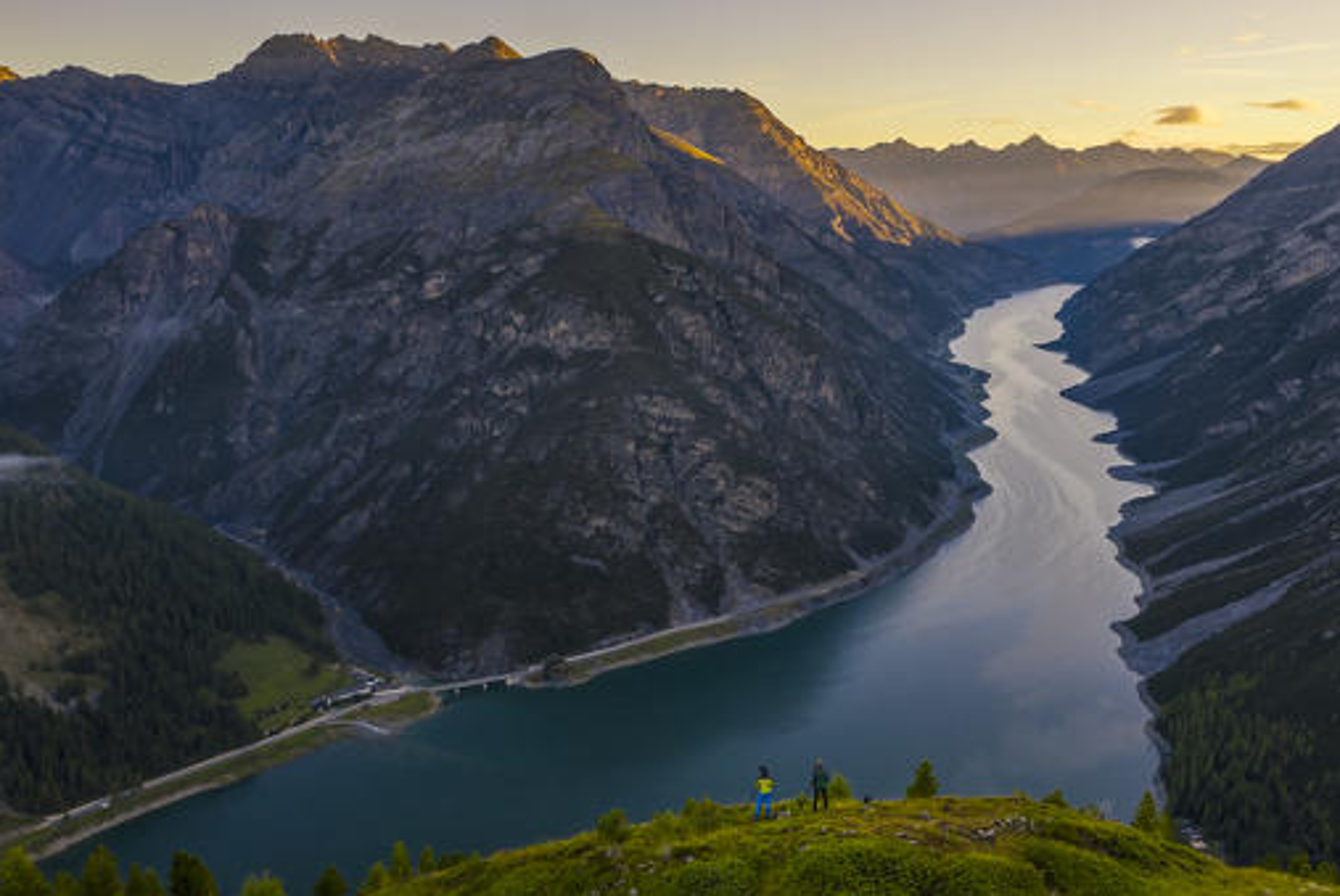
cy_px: 416
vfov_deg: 40.0
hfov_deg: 56.8
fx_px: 1229
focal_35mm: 33
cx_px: 788
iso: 100
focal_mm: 10.26
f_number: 5.6
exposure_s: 1/400
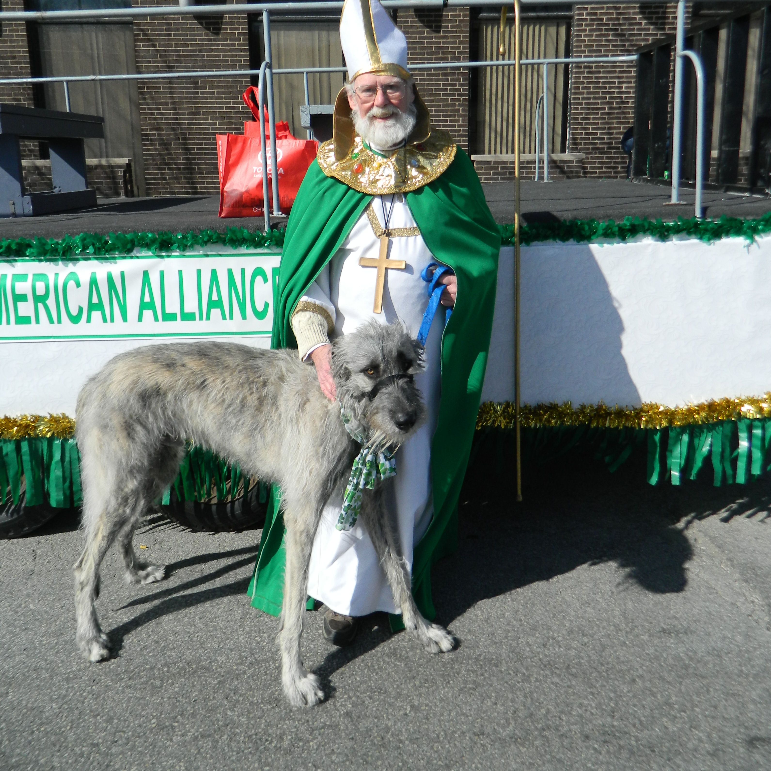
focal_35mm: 30
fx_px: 756
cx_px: 389
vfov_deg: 53.4
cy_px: 287
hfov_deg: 54.0
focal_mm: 4.5
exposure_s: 1/200
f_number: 8.7
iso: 80
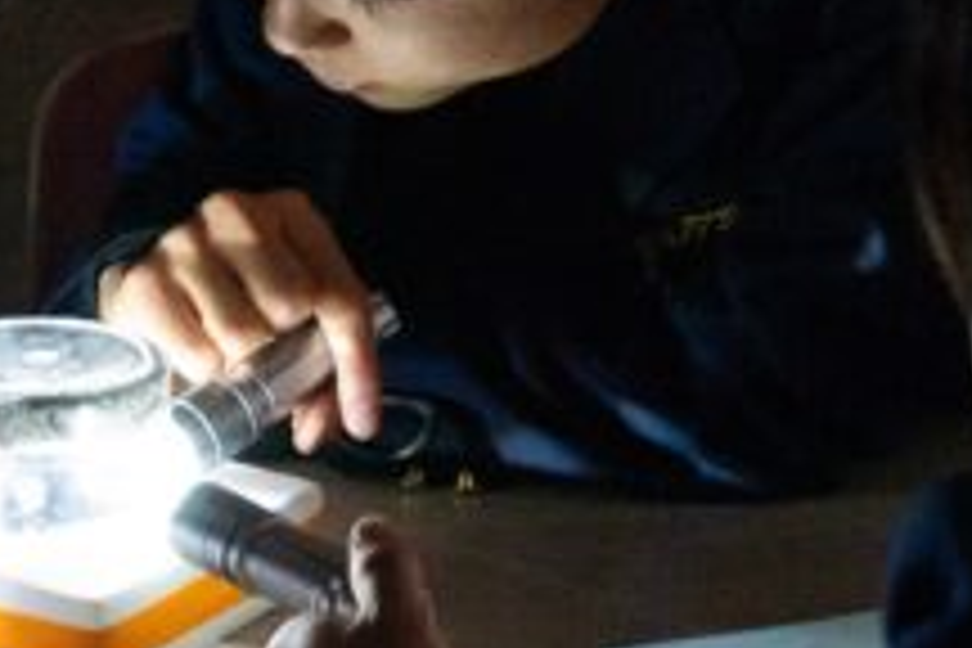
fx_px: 4779
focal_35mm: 177
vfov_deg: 7.8
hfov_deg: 11.5
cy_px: 382
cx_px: 54
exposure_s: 1/125
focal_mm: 51
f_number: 4
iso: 8000
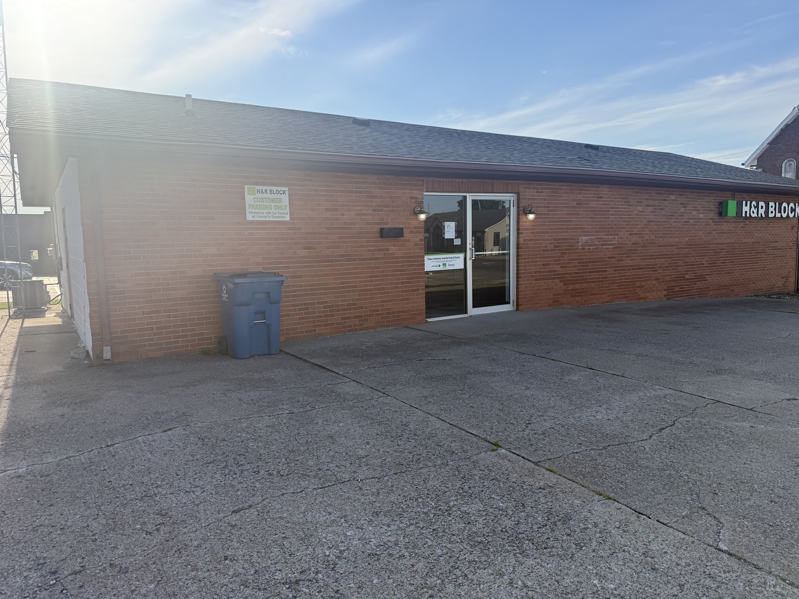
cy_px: 300
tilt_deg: -5.5
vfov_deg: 56.8
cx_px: 400
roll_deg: +1.2
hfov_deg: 71.6
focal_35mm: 24
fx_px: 554
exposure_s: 1/4975
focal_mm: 6.76
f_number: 1.78
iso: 125
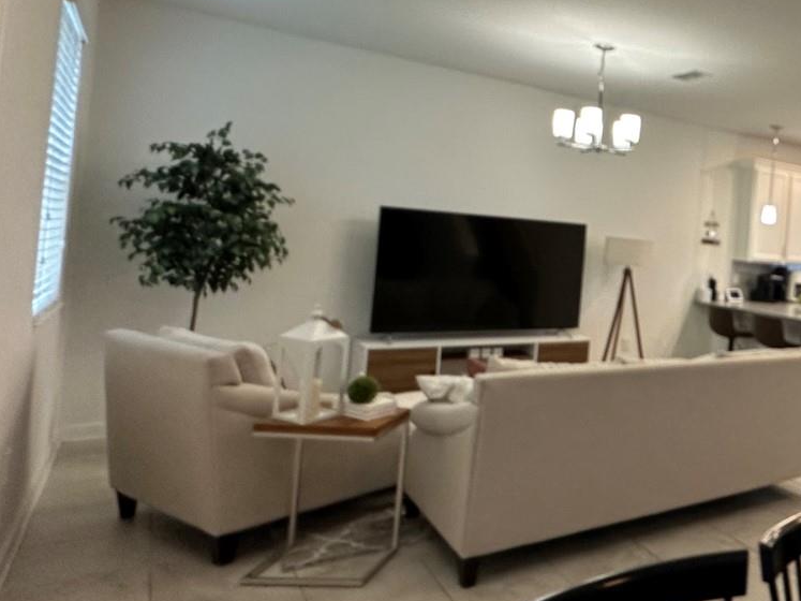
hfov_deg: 50.6
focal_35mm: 30
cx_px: 769
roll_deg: -4.5
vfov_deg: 46.5
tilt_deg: -0.4
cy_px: 239
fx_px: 694
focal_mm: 2.22
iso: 200
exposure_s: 1/120
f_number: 2.2
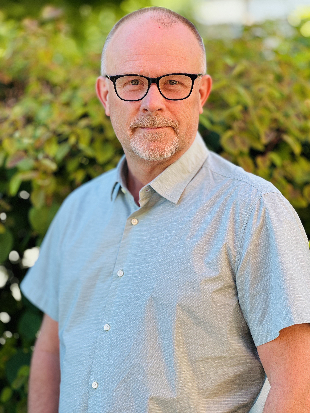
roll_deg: +0.7
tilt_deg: -2.3
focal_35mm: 77
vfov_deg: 25.3
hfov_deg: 19.1
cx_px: 155
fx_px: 919
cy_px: 206
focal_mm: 9
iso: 50
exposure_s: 1/121
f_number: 2.8
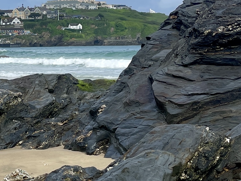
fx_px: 780
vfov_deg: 13.2
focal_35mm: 112
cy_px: 80
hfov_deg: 16.9
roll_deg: +0.9
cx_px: -40
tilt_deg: -2.2
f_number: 1.6
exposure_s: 1/4292
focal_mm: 4.2
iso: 32
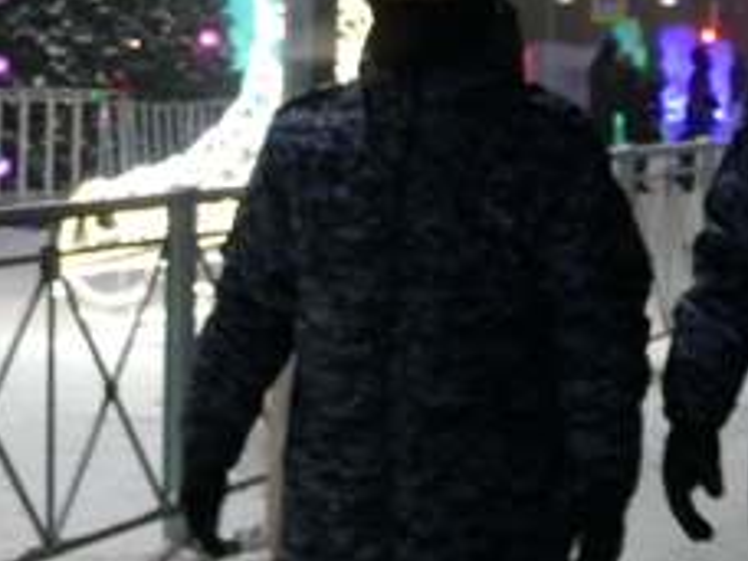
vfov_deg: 9.5
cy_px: 20
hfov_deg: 12.7
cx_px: 115
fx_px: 3349
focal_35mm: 155
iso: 1600
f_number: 3.3
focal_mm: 17.83
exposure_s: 1/25
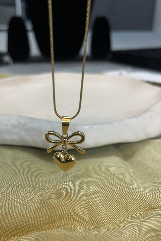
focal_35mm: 33
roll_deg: -0.3
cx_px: 65
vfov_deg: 57.1
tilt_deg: -25.4
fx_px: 221
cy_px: 133
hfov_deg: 39.8
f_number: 1.6
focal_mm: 5.1
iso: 100
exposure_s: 1/50
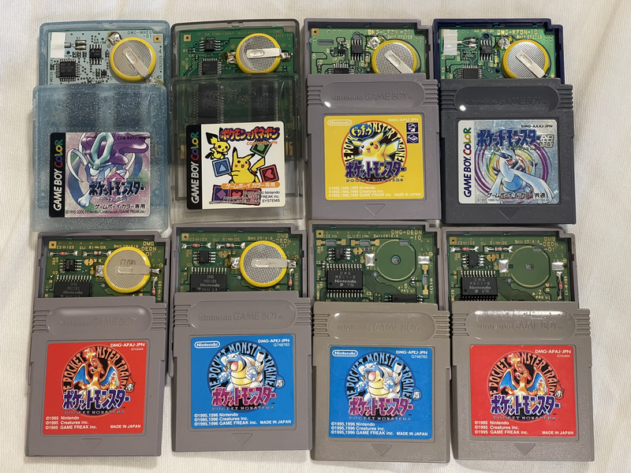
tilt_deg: -78.6
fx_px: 1167
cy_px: 236
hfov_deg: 30.3
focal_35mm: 64
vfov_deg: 22.9
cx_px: 316
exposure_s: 1/60
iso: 250
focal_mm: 7.5
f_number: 2.2
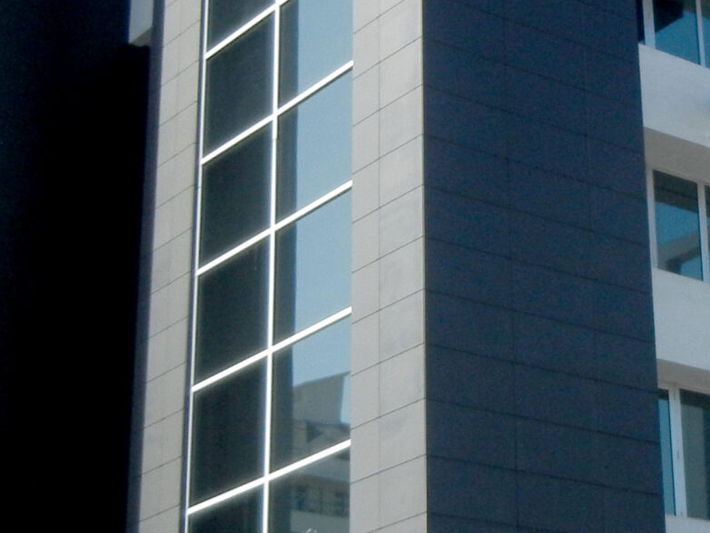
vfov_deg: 15.0
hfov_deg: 19.7
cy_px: 156
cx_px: 609
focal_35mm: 98
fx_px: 2010
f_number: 7
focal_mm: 5.4
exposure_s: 1/412
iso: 160
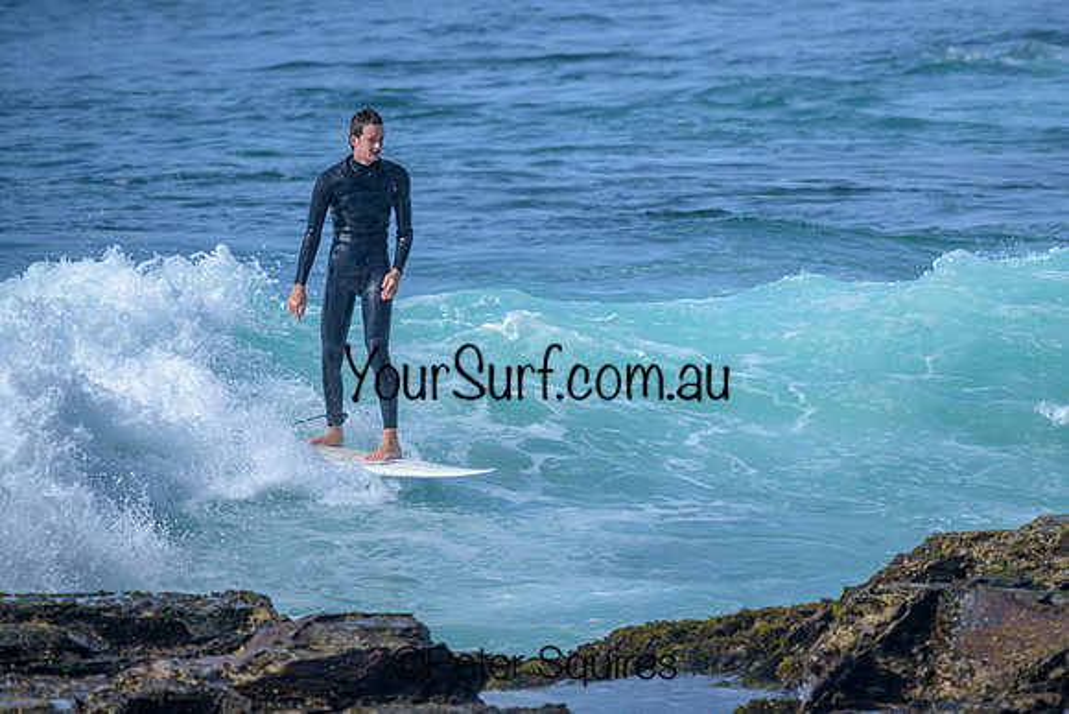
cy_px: 284
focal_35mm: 964
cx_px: 581
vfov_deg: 1.4
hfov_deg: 2.1
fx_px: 28642
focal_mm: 800
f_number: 6.3
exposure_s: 1/2000
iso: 220
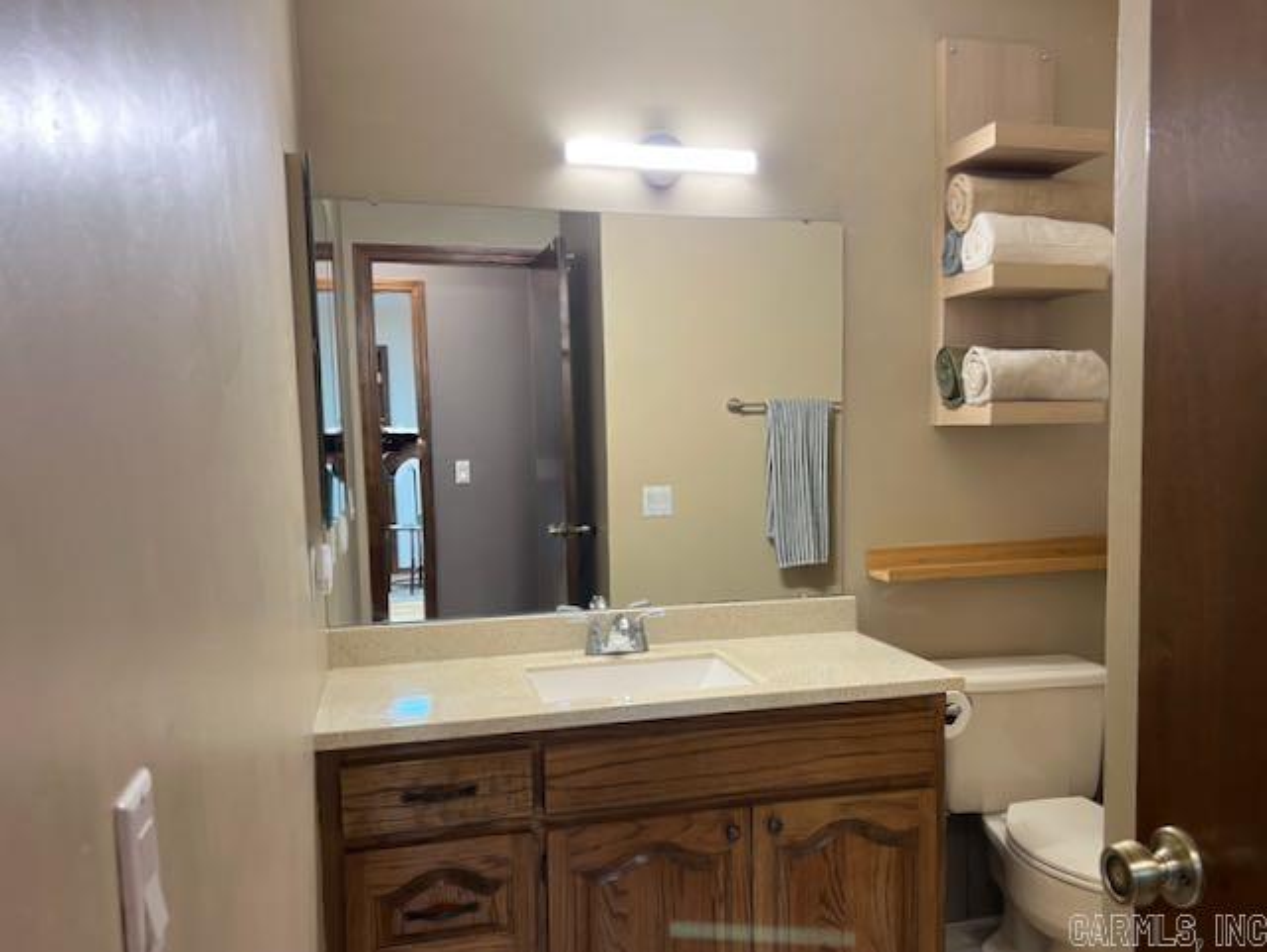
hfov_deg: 67.3
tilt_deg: -6.1
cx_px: 634
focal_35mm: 26
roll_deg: +0.1
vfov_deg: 53.1
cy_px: 476
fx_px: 952
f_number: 1.5
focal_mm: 5.7
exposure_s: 1/60
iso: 200
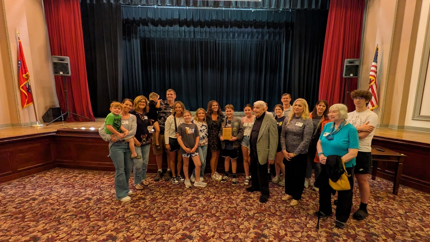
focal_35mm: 16
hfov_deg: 99.4
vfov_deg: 67.0
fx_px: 182
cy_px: 123
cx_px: 221
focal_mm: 1.83
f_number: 2.2
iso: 509
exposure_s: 1/24
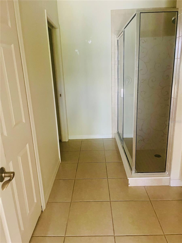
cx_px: 91
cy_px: 122
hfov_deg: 53.1
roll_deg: +4.0
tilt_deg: -17.1
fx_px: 182
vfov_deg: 67.3
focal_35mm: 26
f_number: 1.6
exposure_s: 1/56
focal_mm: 5.1
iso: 500
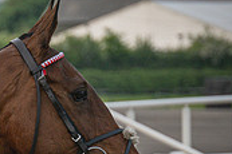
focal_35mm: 503
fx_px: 3238
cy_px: 165
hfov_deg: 4.1
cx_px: -182
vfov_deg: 2.7
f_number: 4
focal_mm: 98
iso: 400
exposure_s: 1/1250
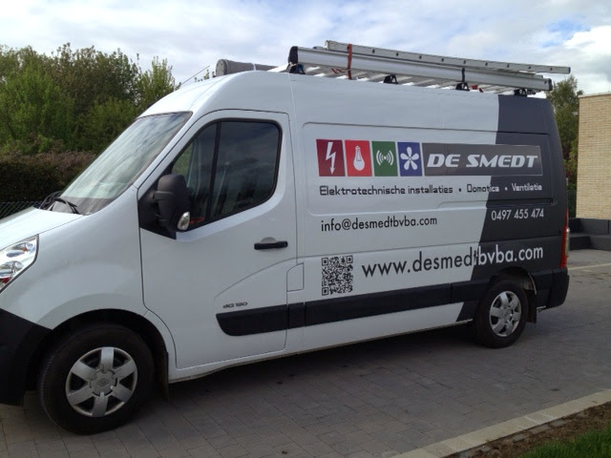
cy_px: 229
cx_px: 306
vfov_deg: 40.7
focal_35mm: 35
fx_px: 618
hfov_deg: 52.6
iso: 50
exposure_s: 1/1314
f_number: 2.4
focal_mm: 4.28
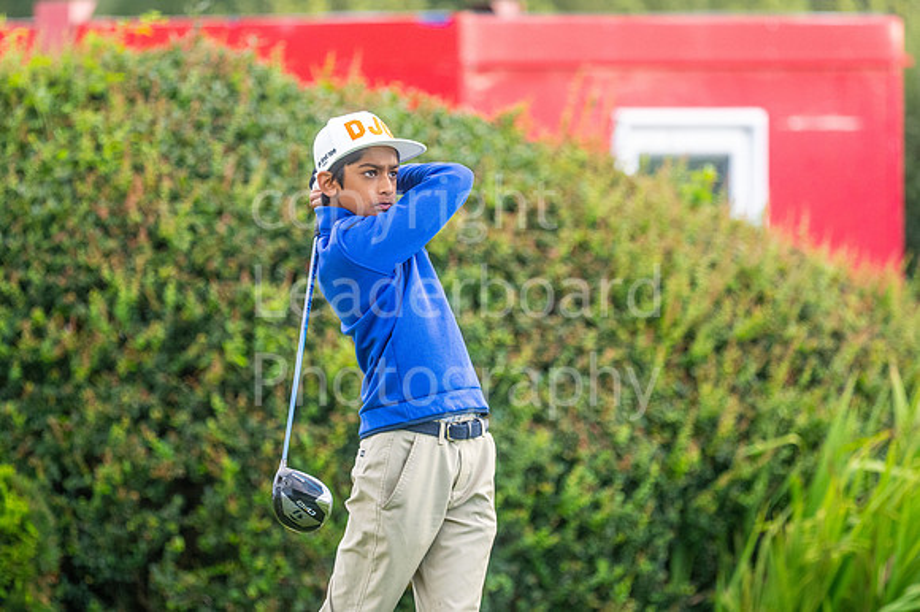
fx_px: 11493
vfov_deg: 3.1
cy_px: 306
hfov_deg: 4.6
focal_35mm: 450
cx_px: 460
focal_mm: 300
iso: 800
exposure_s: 1/640
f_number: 4
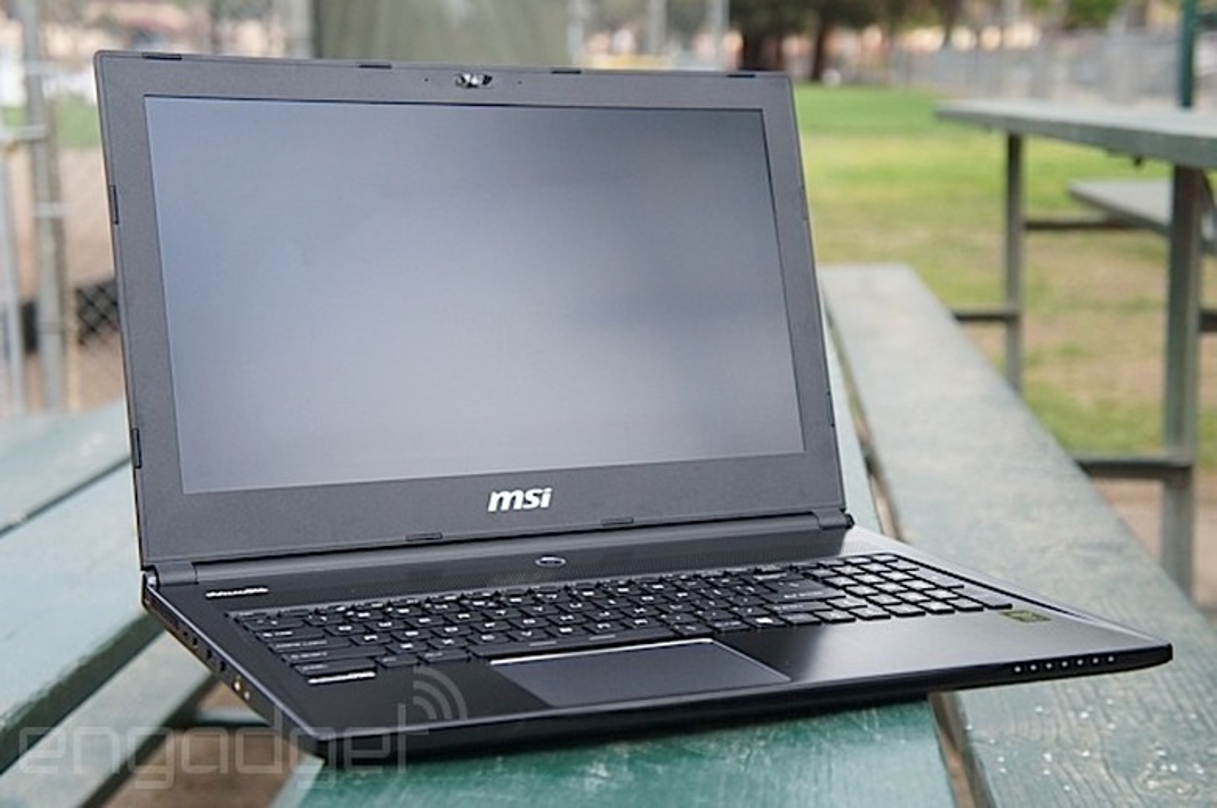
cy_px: 404
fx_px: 2026
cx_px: 608
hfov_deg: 33.4
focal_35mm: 60
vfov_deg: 22.6
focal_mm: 40
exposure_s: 1/1250
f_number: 4.5
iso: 1000
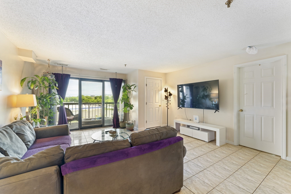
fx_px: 113
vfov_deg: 81.2
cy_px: 97
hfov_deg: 104.3
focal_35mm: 14
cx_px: 146
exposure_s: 1/2.5
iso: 400
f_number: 8
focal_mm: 14
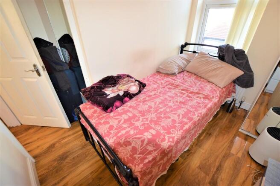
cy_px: 93
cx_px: 140
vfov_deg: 77.2
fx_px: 117
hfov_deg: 100.4
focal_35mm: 15
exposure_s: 1/80
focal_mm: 10
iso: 400
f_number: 4
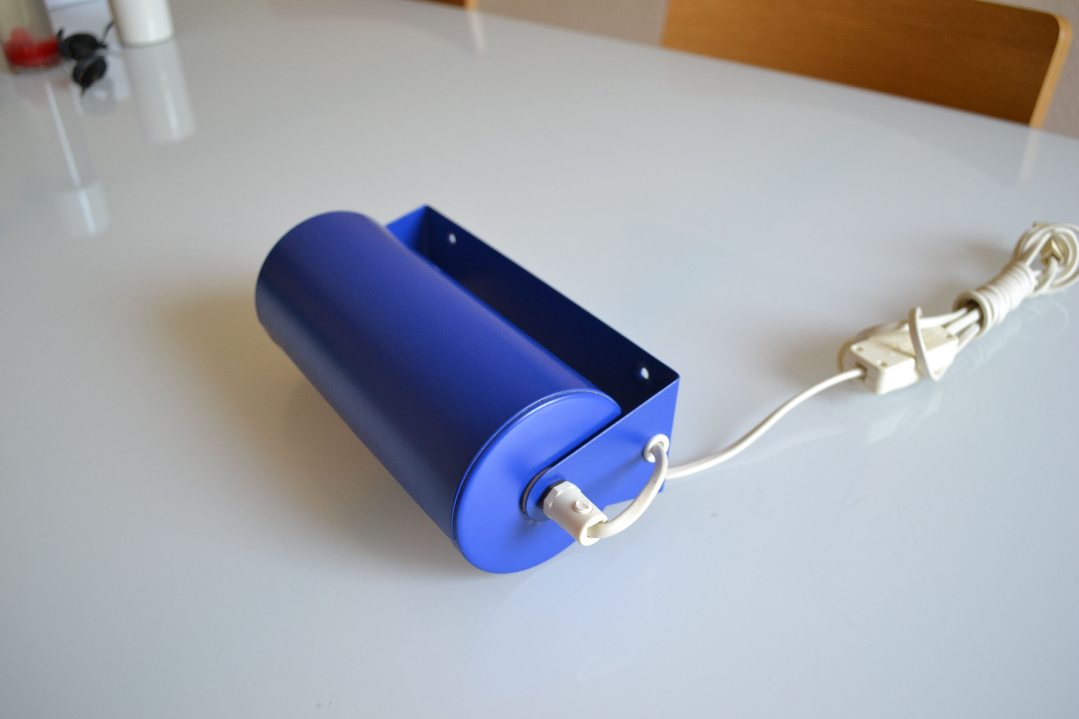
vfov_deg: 43.6
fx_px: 899
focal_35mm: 30
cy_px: 360
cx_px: 540
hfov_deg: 61.9
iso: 400
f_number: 4.5
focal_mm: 20
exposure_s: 1/80
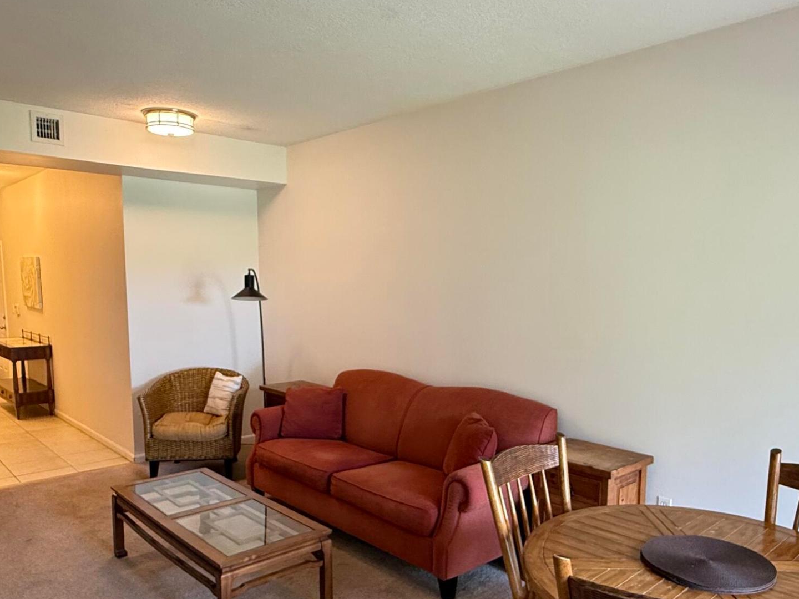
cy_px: 353
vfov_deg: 49.5
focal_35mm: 28
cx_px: 428
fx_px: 646
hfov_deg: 63.4
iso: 250
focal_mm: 2.22
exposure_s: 1/60
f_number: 2.2
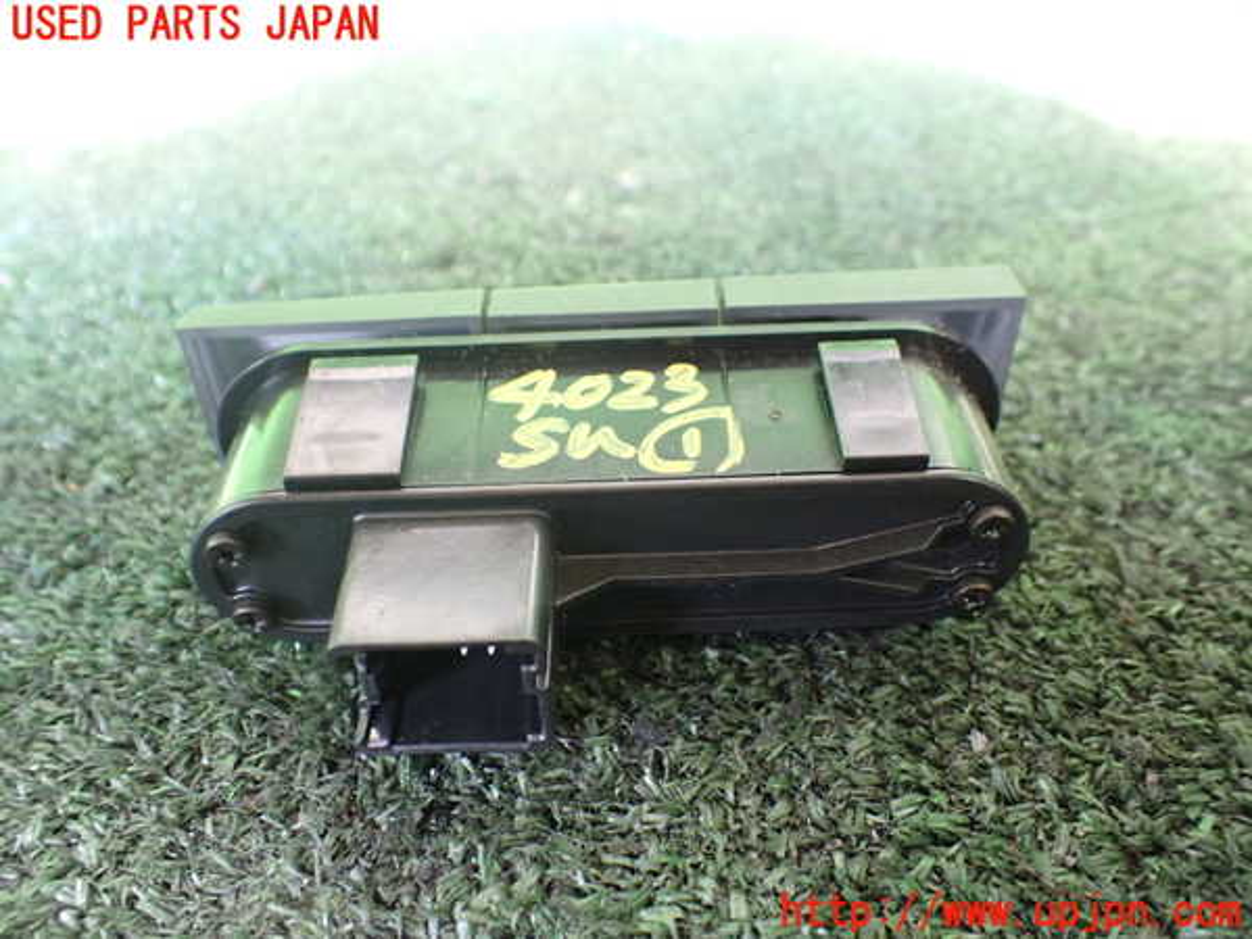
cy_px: 470
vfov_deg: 46.8
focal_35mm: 30
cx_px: 626
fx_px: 1085
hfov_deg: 60.0
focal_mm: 5.4
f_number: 2.3
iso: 800
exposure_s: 1/80
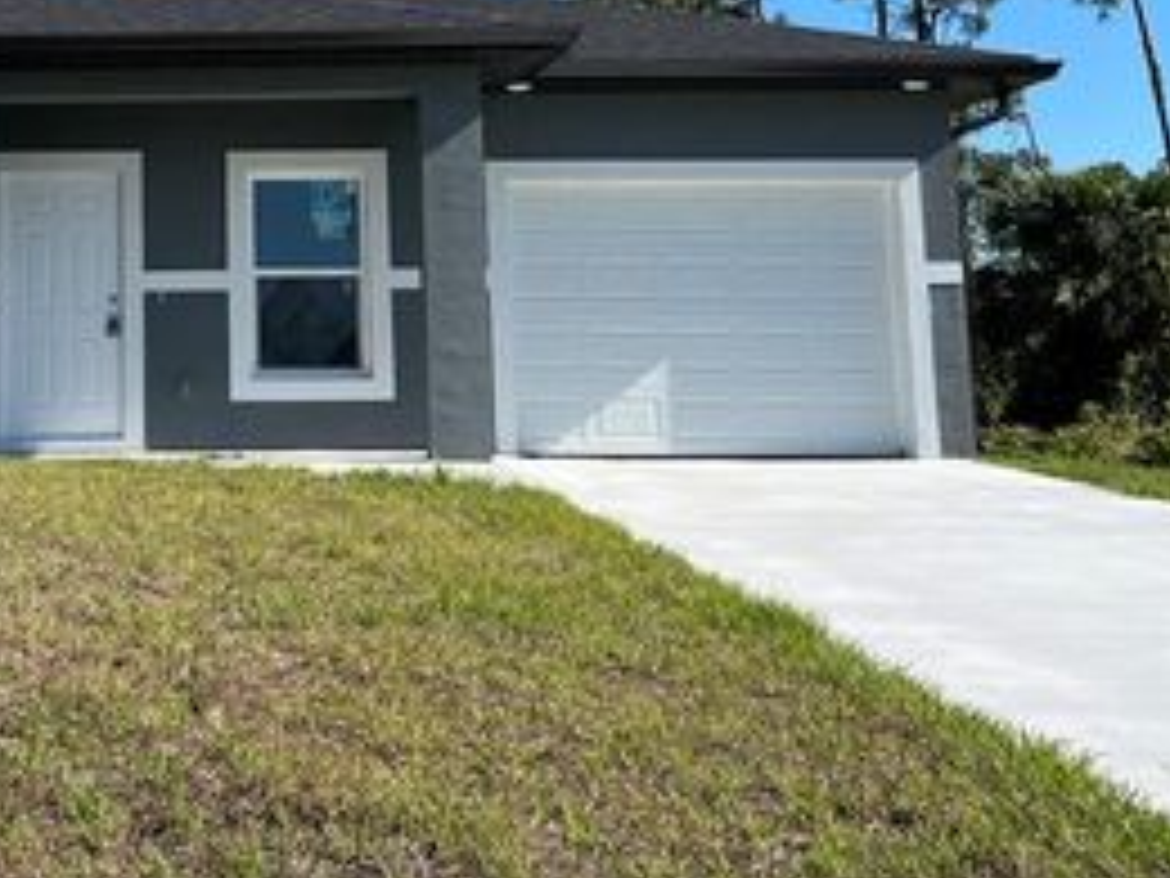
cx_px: 162
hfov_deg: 36.3
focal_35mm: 50
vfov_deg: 28.4
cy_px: 155
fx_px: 1690
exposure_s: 1/2571
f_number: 1.6
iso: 50
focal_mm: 5.1
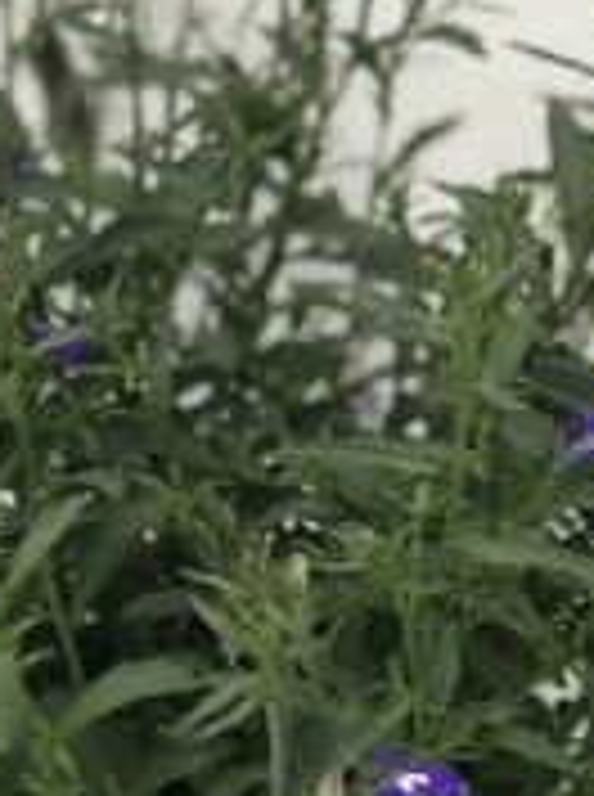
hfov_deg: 9.4
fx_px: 3605
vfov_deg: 12.6
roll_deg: +3.9
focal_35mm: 157
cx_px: 266
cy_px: 463
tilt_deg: -26.0
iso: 25
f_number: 2.4
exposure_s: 1/60
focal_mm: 6
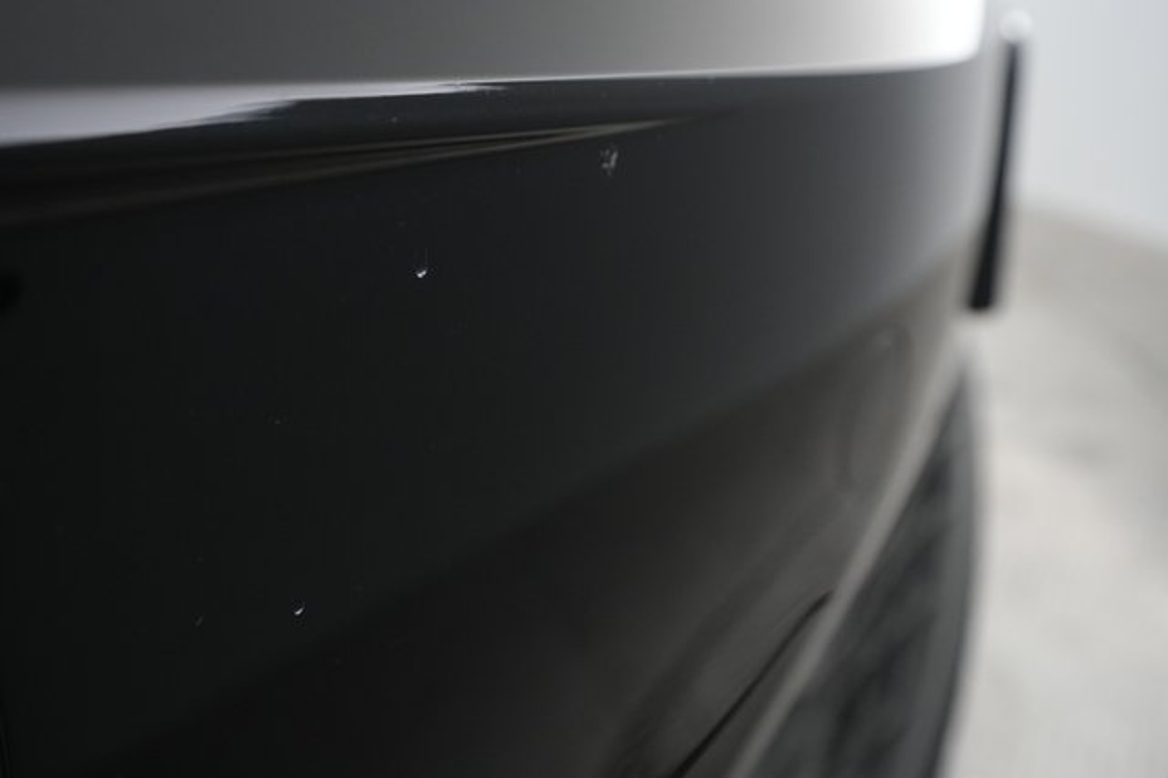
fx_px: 908
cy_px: 389
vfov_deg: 46.4
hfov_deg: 65.5
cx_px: 584
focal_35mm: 28
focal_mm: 28
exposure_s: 1/100
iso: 4000
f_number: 4.5
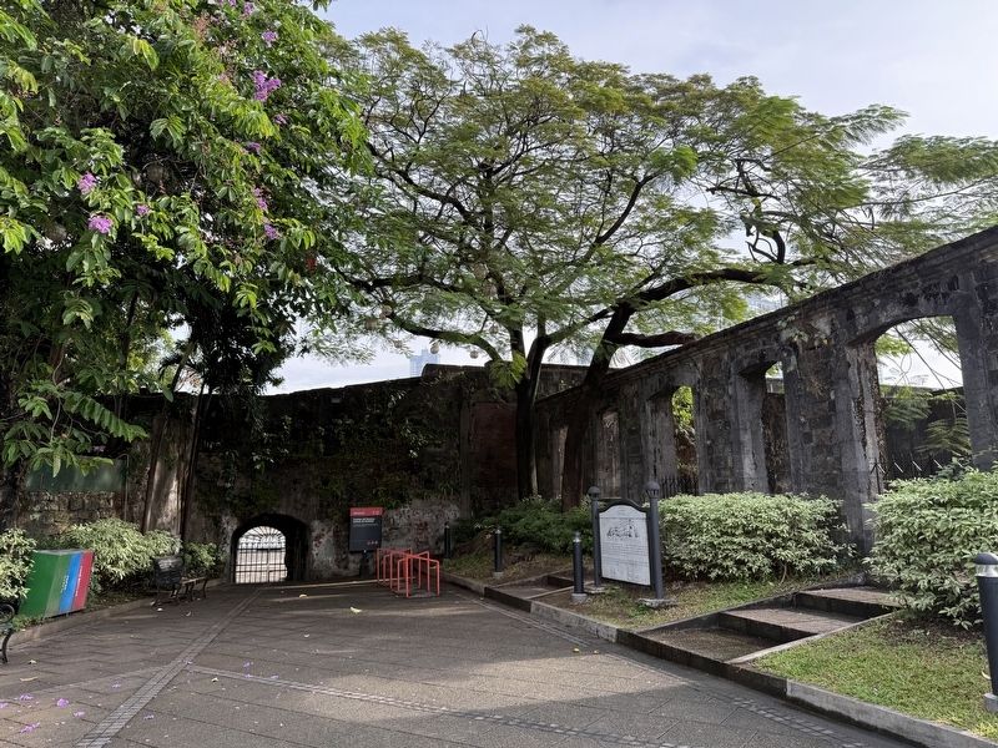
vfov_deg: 56.8
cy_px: 374
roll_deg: +3.1
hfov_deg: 71.6
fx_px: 692
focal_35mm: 24
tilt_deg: +10.6
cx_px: 499
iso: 100
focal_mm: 6.76
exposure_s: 1/868
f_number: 1.78
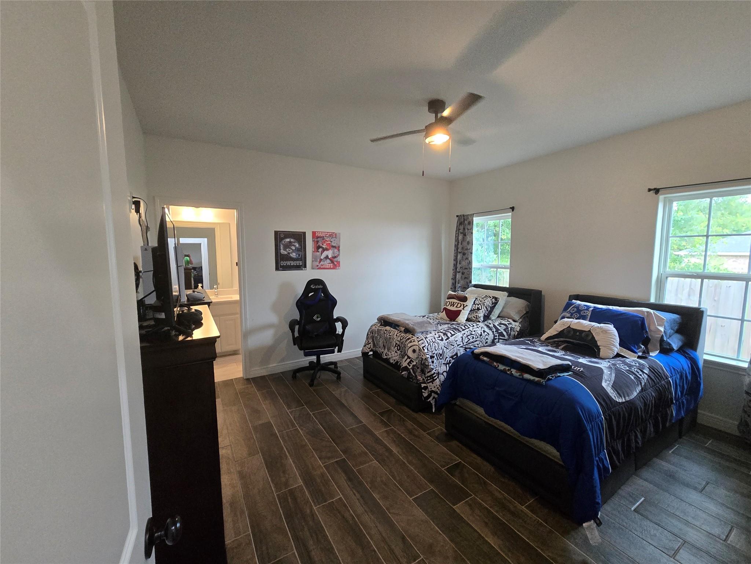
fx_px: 282
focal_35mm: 13
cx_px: 376
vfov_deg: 89.9
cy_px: 282
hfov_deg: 106.2
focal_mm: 2.2
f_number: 2.2
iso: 640
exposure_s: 1/100
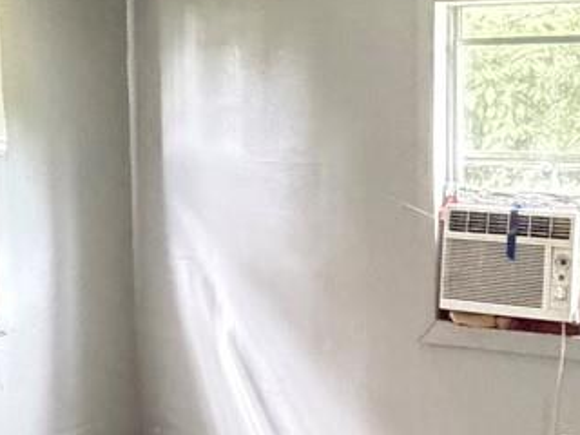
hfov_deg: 27.3
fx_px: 1173
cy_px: 219
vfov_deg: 21.0
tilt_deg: -8.3
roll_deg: -0.6
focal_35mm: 70
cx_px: 453
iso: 2000
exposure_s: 1/30
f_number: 2.2
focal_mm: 2.22
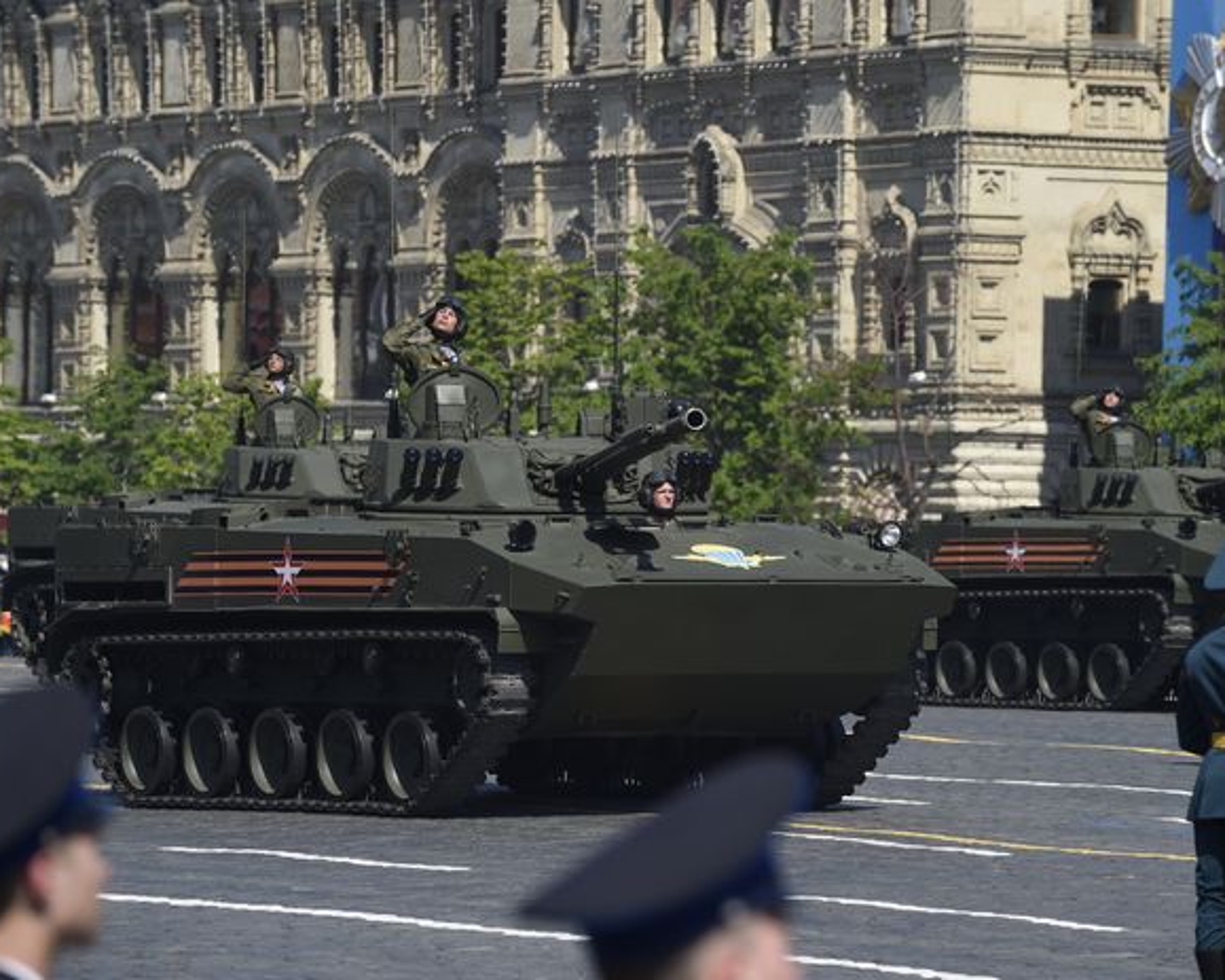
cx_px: 683
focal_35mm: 227
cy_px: 491
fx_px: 8229
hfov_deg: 8.5
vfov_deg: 6.8
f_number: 7.1
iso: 400
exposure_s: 1/2000
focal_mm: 200
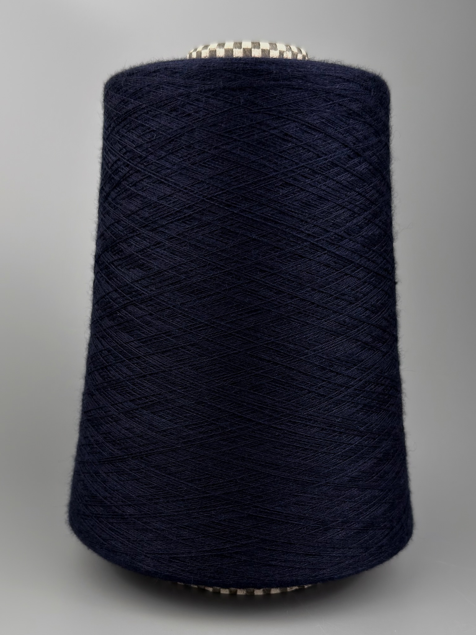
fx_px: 440
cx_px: 238
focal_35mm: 24
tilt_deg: -11.4
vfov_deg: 71.6
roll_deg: -1.3
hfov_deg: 56.8
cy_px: 318
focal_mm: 6.76
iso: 64
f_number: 1.78
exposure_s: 1/581
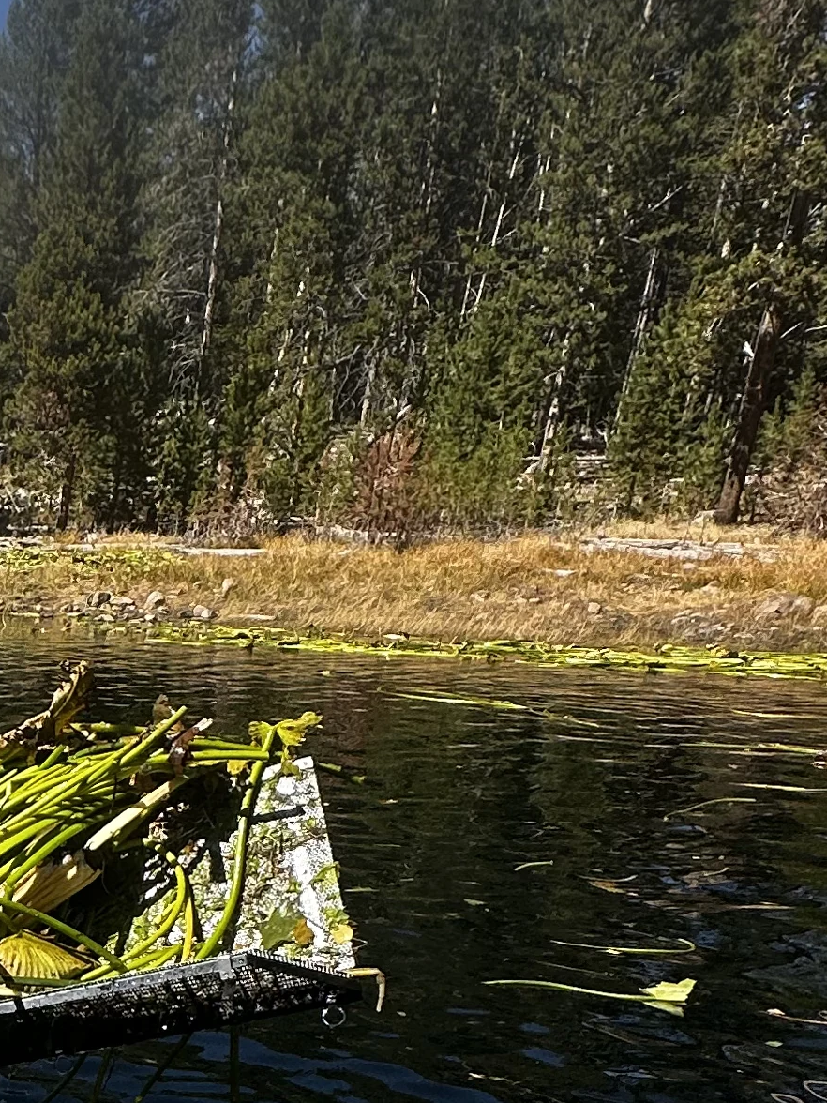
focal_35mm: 48
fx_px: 1529
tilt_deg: -19.8
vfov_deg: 36.1
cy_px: 1077
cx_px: -395
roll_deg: -0.6
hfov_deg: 24.2
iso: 50
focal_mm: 2.22
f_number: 2.2
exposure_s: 1/1125
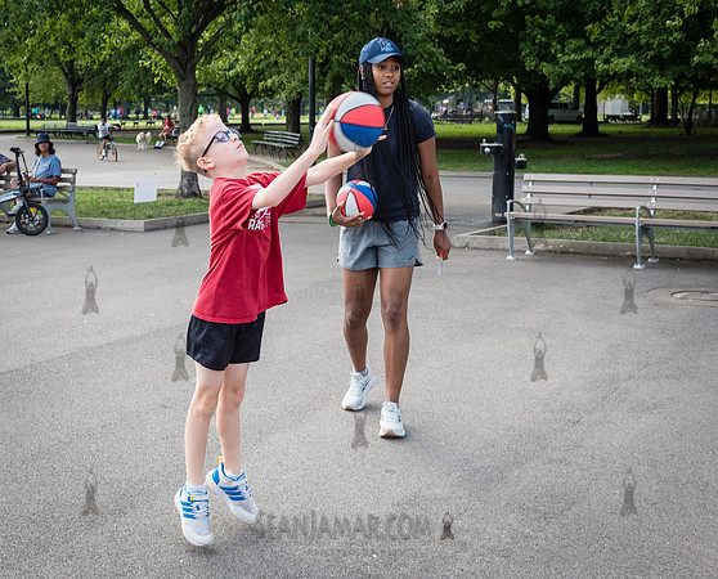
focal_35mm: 51
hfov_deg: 36.2
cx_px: 226
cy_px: 237
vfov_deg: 29.9
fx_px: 1082
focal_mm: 38
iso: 200
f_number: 5.6
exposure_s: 1/320
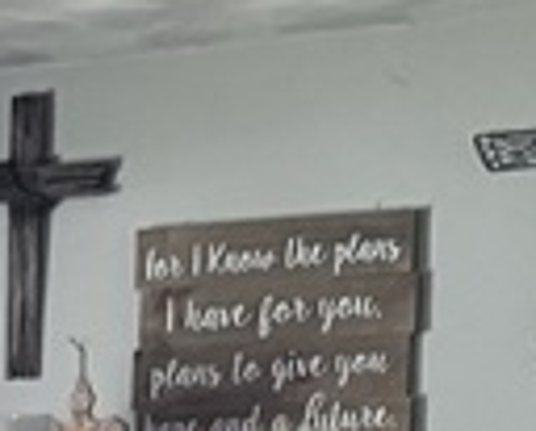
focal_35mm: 195
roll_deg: +0.5
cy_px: 1161
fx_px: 3100
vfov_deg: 7.3
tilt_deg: -9.8
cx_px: -498
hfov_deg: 9.3
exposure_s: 1/37
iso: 1000
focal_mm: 6.76
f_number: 1.78
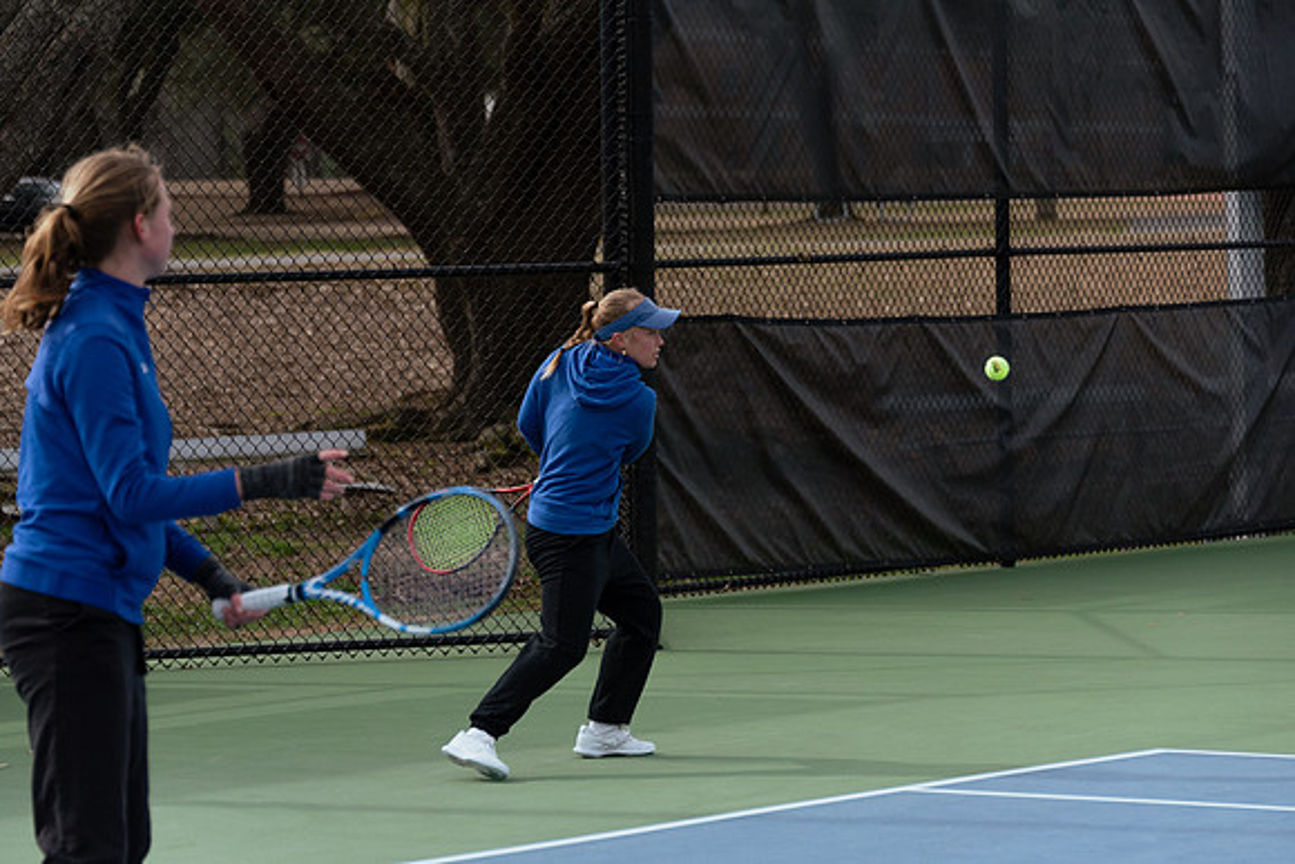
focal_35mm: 157
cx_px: 623
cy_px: 447
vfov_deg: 8.7
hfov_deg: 13.1
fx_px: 5658
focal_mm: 145
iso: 640
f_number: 5.6
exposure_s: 1/4000
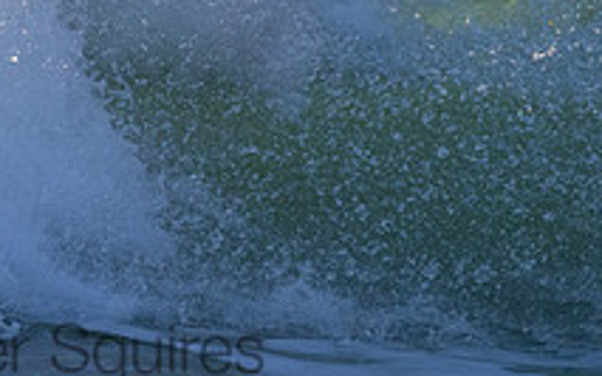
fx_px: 49338
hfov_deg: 0.7
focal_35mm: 3008
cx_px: -23
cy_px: -85
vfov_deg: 0.4
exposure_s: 1/1000
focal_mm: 800
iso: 2800
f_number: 11
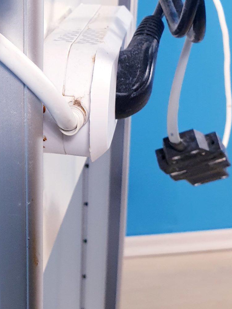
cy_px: 98
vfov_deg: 29.1
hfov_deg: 21.4
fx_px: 590
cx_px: -9
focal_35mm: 66
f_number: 2.4
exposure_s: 1/50
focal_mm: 4.3
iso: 160
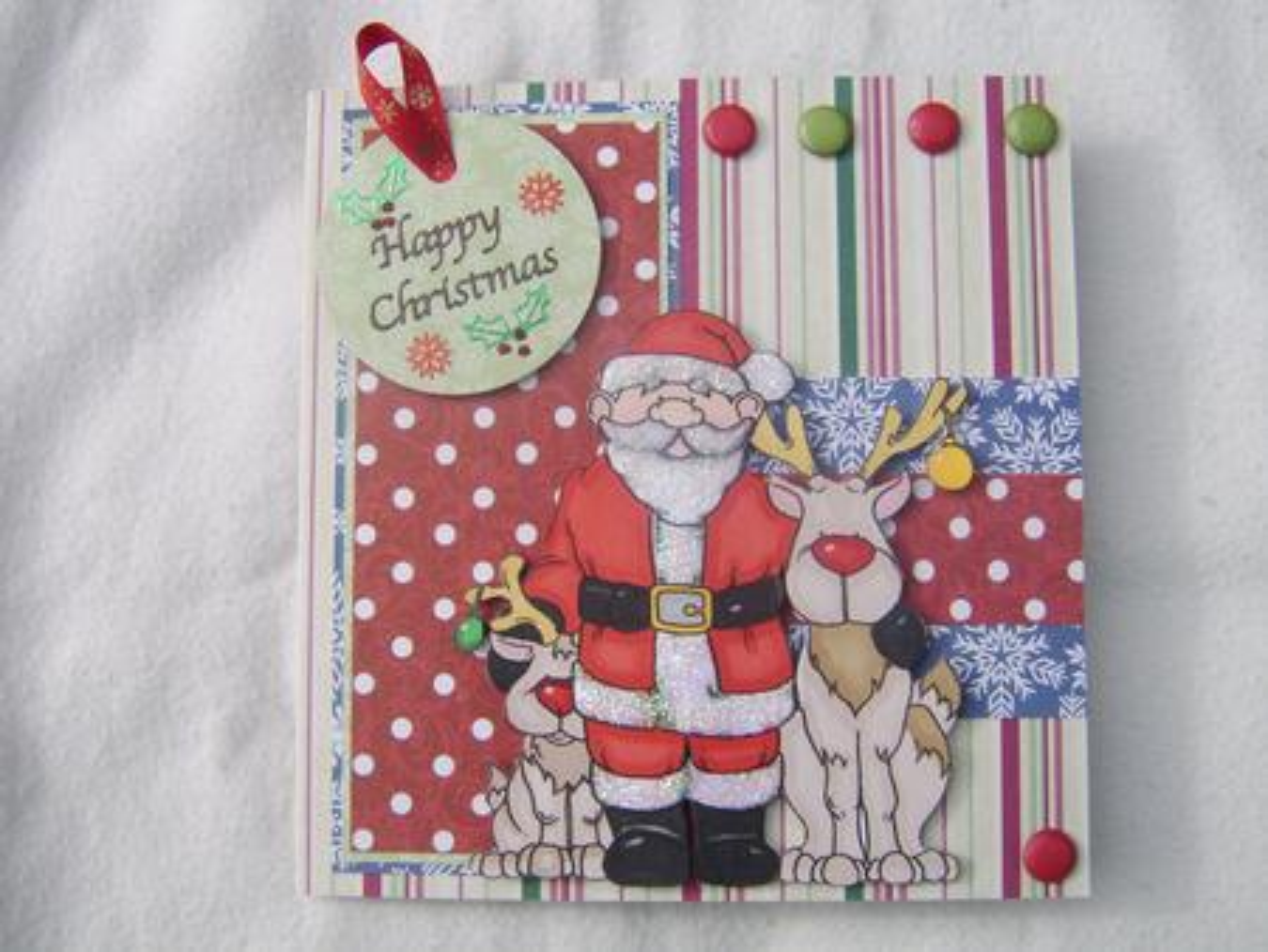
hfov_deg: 58.3
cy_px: 476
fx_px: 1136
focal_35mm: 31
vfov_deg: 45.5
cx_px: 634
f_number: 6.7
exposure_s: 1/210
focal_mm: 8.13
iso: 71
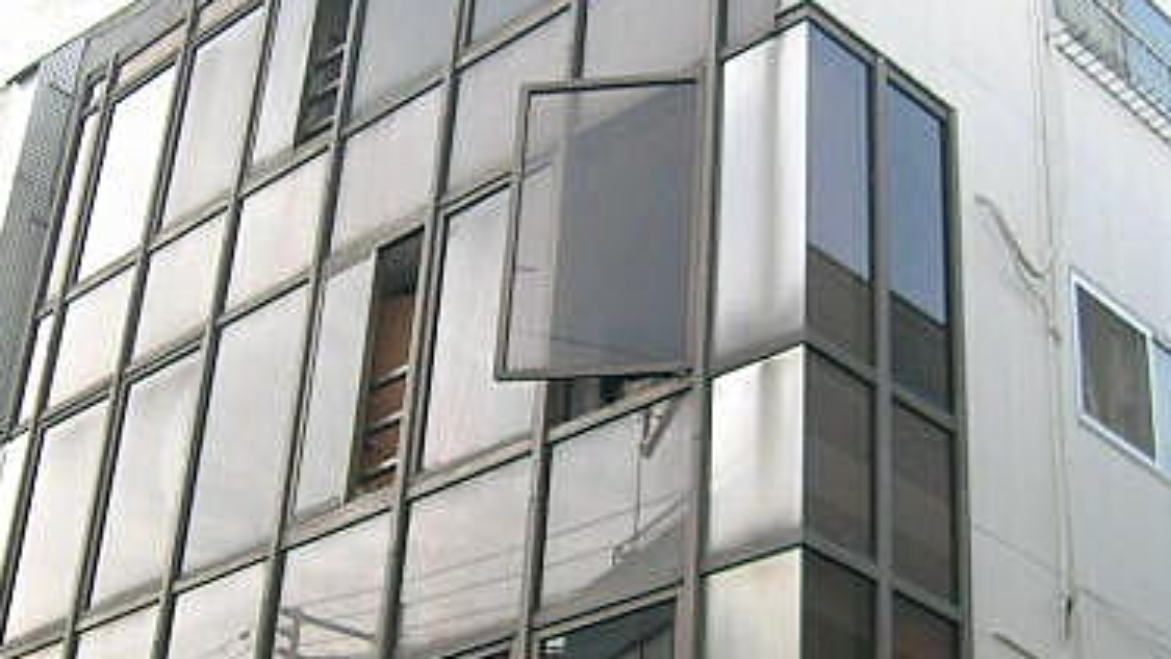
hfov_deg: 32.3
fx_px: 2018
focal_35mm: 65
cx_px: 650
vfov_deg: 18.5
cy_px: 365
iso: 50
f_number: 2.8
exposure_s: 1/180
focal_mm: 5.4
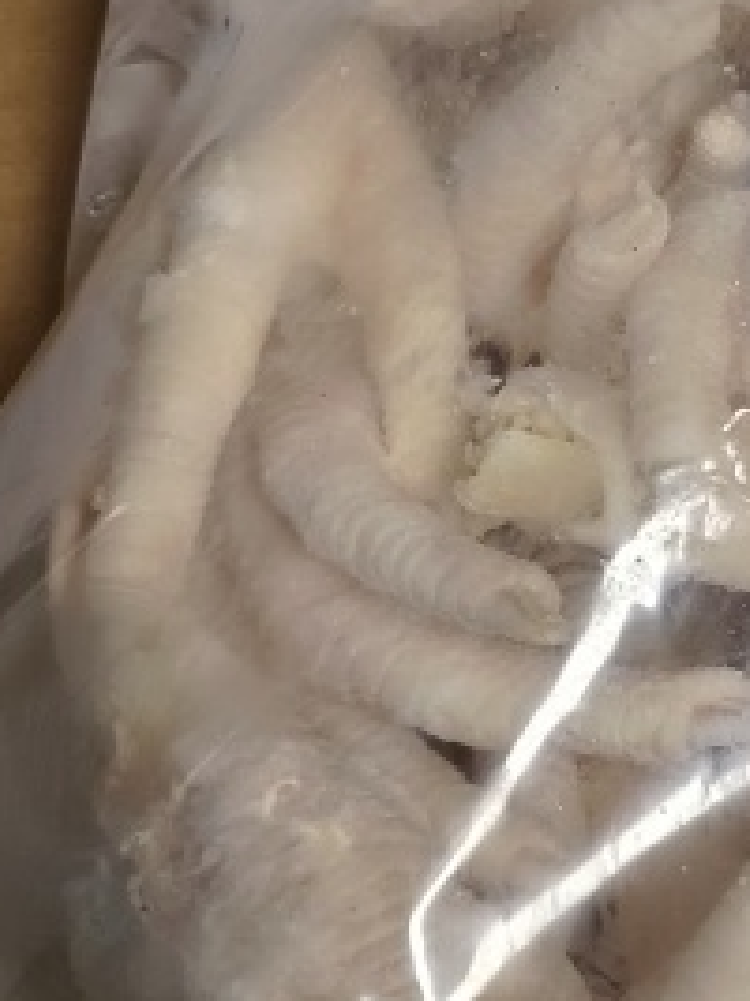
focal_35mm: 92
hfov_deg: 14.3
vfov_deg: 20.9
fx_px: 2660
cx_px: 1316
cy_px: 92
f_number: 1.75
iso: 1360
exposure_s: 1/100
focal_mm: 5.5
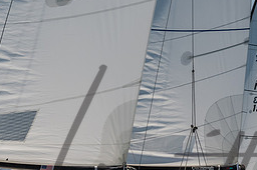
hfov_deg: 7.4
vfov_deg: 4.9
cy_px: 136
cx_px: 234
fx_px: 1982
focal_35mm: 278
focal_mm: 86
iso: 640
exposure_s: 1/1000
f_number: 9
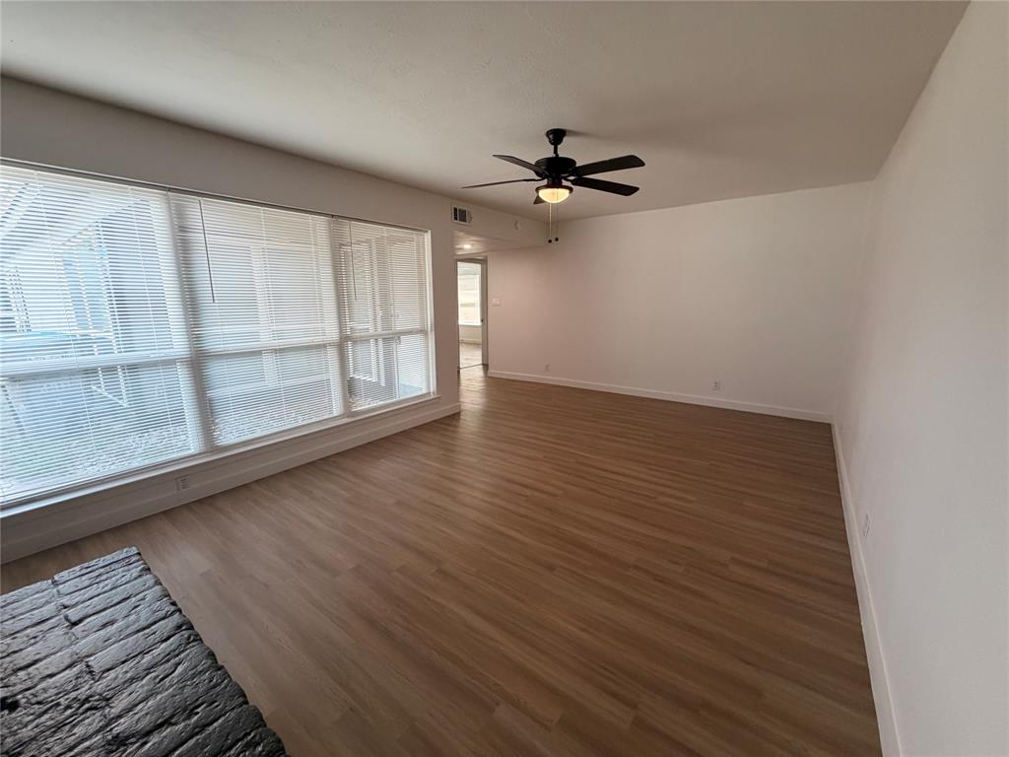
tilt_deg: -11.0
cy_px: 378
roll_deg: +1.4
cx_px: 504
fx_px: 408
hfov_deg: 102.1
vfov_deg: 85.7
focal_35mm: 14
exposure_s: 1/120
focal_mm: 2.22
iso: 200
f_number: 2.2
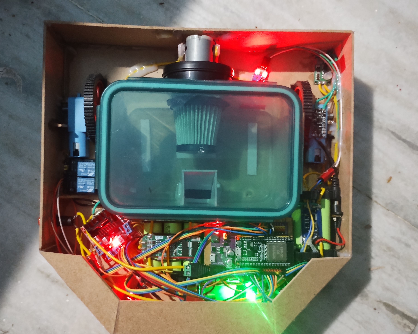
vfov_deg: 48.5
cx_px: 201
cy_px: 171
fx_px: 371
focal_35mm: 30
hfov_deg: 58.8
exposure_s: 1/14.3
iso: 4381
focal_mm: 4.27
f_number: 1.8
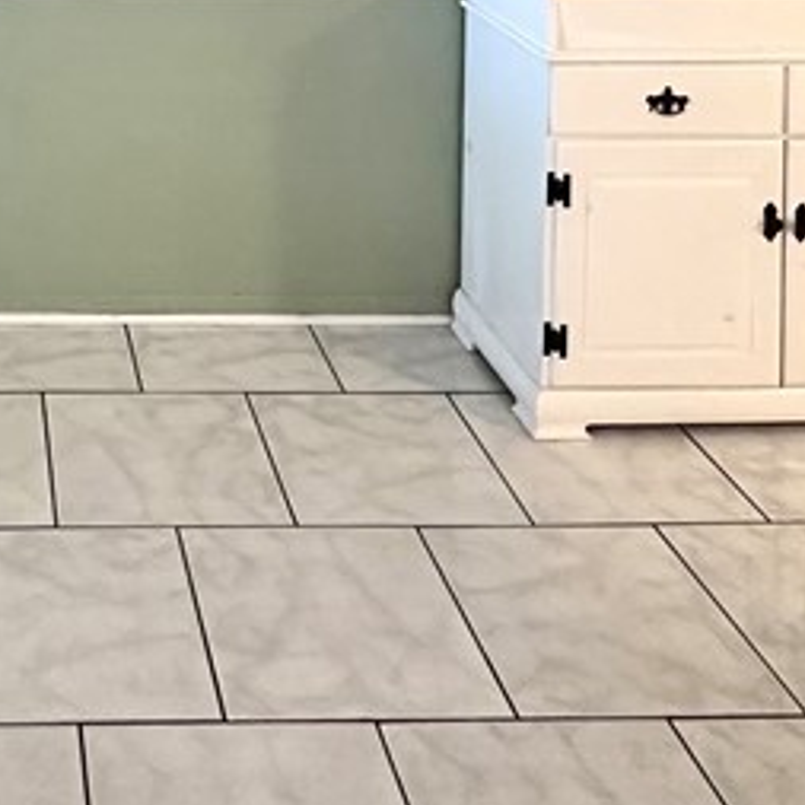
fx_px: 1316
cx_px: 0
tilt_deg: -2.1
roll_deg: +0.0
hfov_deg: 31.5
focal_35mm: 50
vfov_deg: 27.3
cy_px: -290
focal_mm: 2.22
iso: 320
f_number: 2.2
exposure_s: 1/60
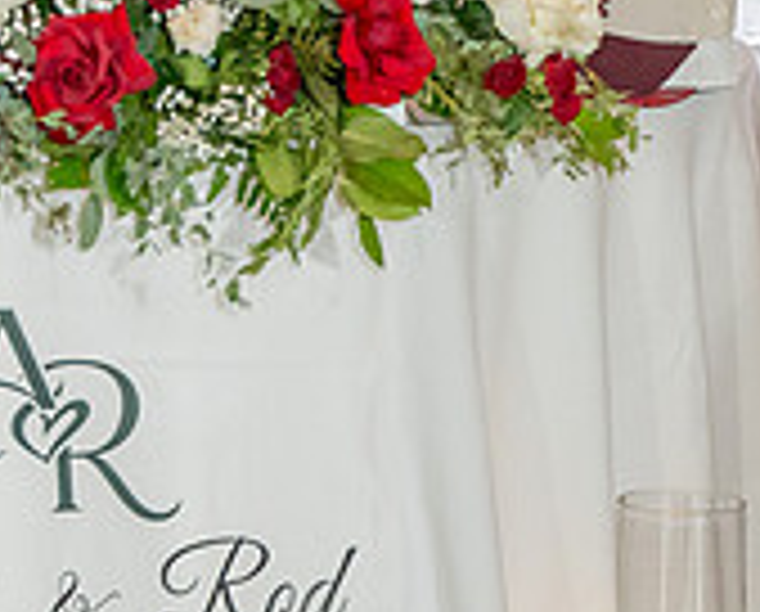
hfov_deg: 7.4
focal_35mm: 257
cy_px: -218
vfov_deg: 6.0
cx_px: -400
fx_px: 5794
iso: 1600
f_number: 2.8
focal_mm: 80
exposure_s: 1/320
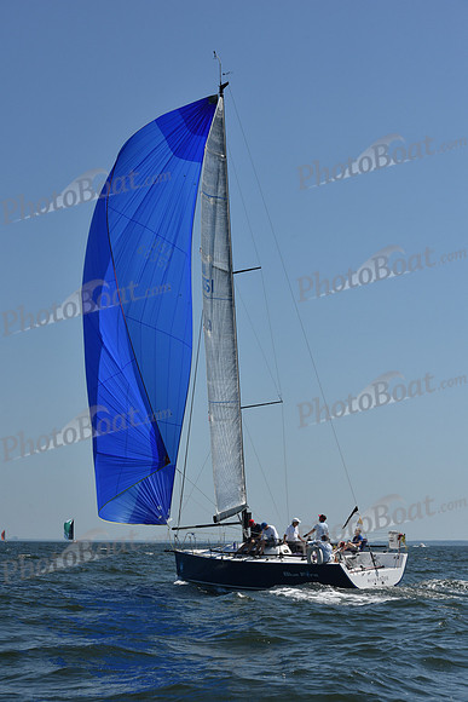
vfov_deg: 28.8
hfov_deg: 19.5
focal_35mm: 70
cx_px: 234
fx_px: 1364
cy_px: 351
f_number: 10
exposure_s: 1/1250
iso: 250
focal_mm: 70
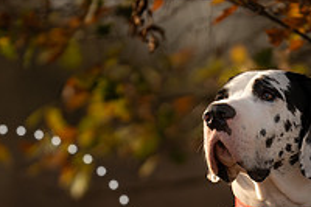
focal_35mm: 581
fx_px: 5015
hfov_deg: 3.6
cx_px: 244
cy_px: 192
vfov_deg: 2.4
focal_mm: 200
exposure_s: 1/3200
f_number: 2.8
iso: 200
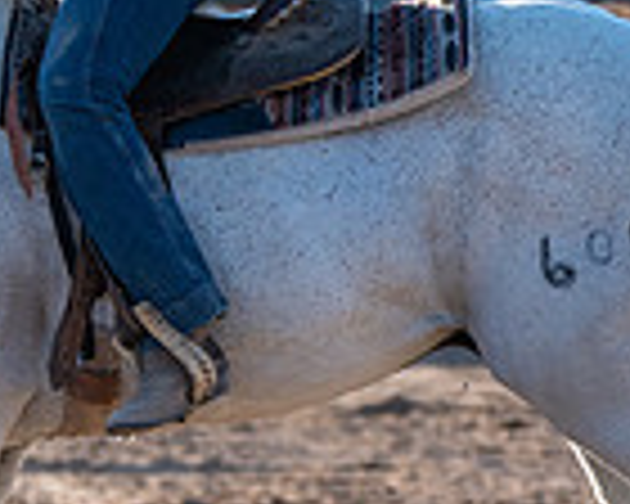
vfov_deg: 1.3
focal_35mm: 1186
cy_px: 145
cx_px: -32
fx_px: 22114
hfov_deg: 1.6
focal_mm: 260
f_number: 5.6
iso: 500
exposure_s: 1/1250
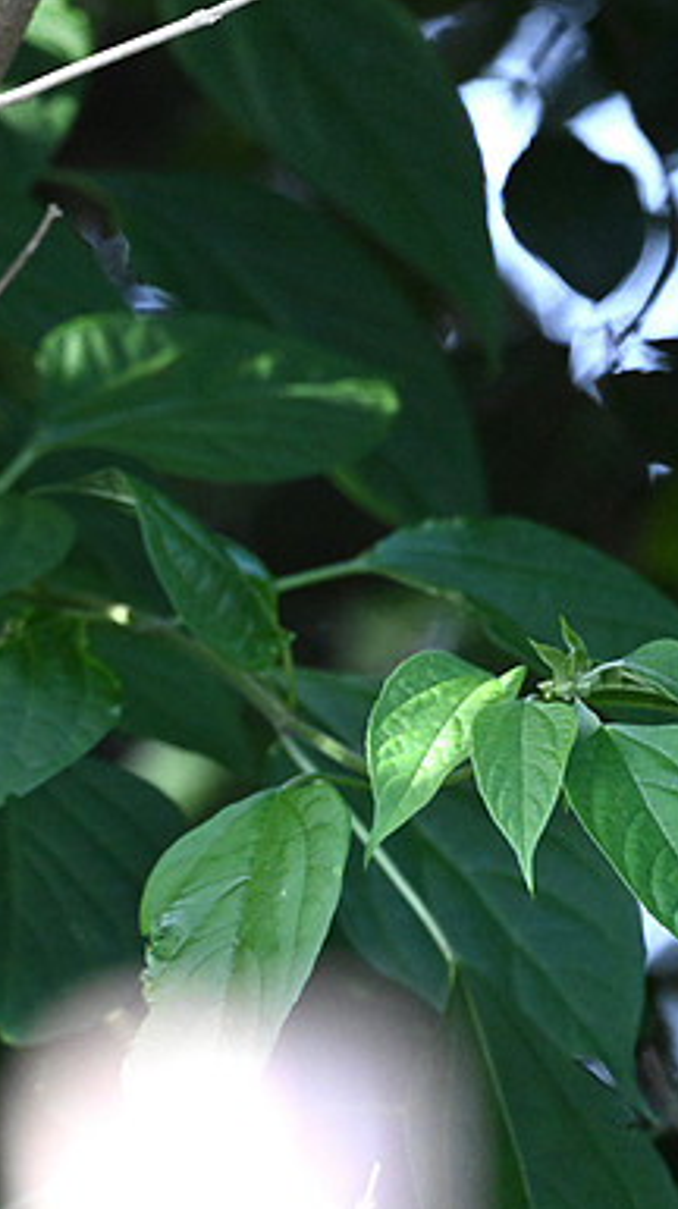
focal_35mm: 948
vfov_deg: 2.3
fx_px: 30359
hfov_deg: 1.3
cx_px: -110
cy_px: 604
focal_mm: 600
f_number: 6.3
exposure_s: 1/1600
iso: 6400
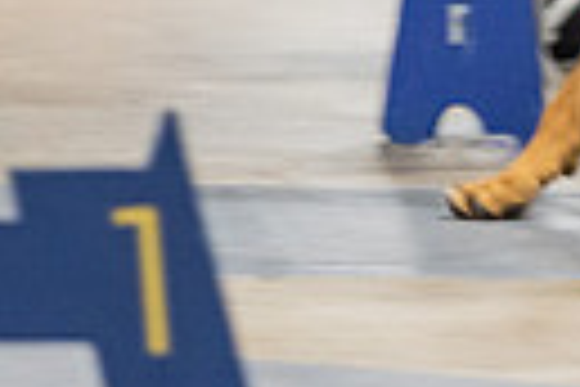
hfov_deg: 3.1
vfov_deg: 2.0
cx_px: 364
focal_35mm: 672
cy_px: -371
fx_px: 10826
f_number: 2.8
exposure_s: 1/160
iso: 3200
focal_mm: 150
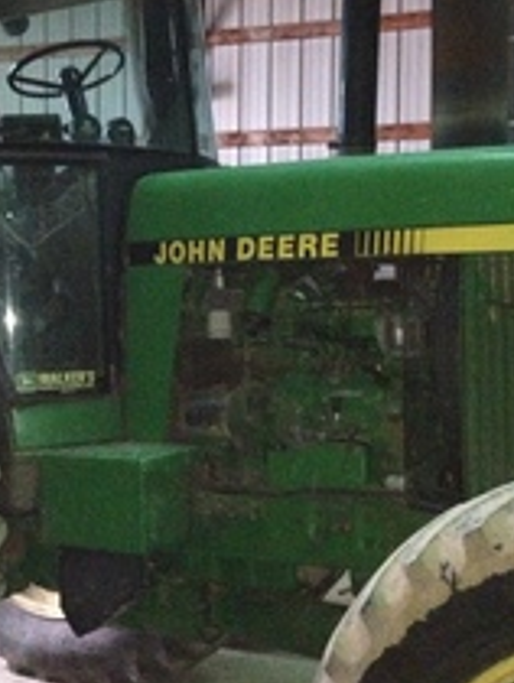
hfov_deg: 21.6
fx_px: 1344
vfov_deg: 28.5
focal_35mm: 68
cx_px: 221
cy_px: 283
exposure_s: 1/16
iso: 800
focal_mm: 4.28
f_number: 2.4
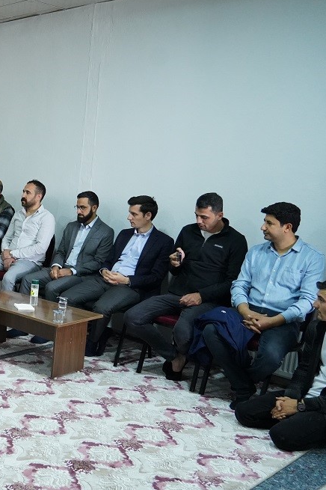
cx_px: -87
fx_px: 598
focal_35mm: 44
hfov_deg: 26.3
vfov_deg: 44.5
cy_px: 260
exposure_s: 1/80
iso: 6400
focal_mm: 24
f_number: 4
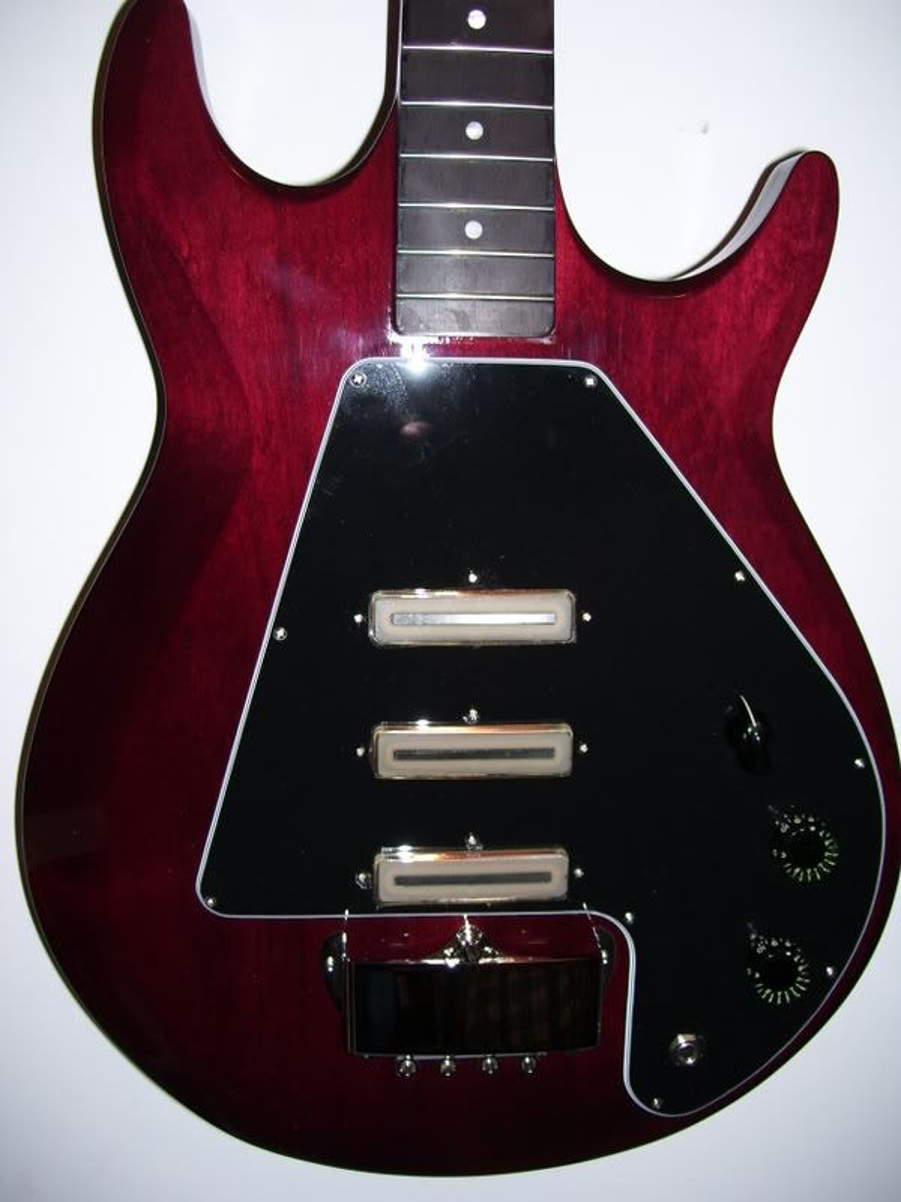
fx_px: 1284
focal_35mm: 37
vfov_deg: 50.1
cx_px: 450
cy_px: 601
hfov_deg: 38.7
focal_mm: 6
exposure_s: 1/60
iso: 80
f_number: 2.7
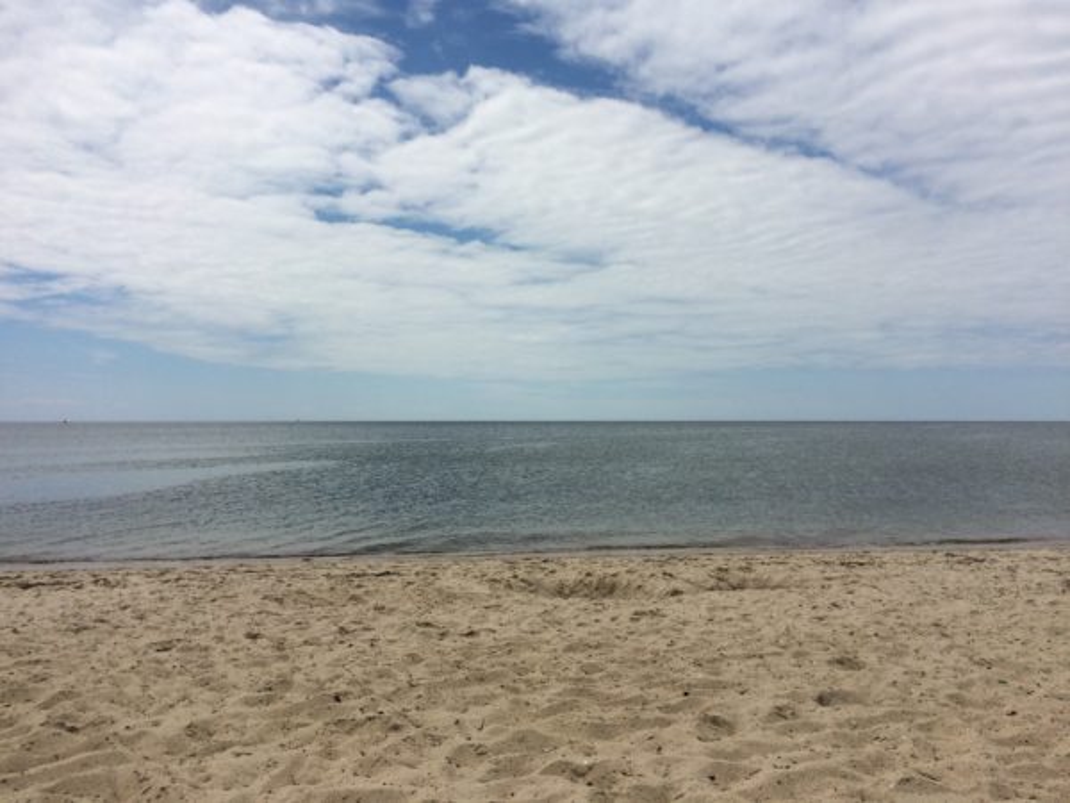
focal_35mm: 29
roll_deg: +0.9
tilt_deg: -0.1
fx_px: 896
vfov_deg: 48.2
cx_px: 535
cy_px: 402
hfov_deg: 61.7
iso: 32
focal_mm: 4.15
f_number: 2.2
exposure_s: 1/6849
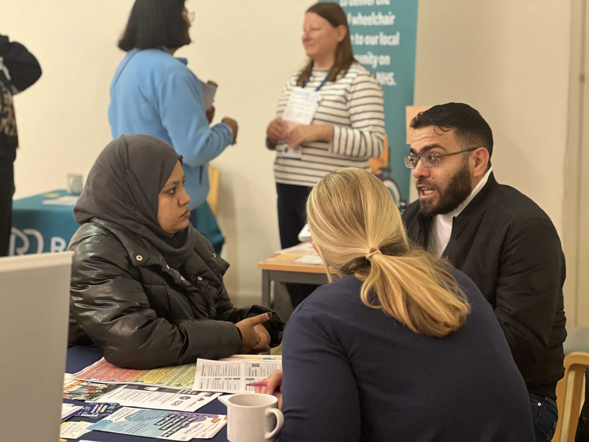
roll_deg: -0.4
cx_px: 294
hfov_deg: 25.3
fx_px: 1310
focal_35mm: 77
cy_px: 221
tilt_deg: -7.8
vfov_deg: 19.1
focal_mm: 9
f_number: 2.8
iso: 400
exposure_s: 1/20
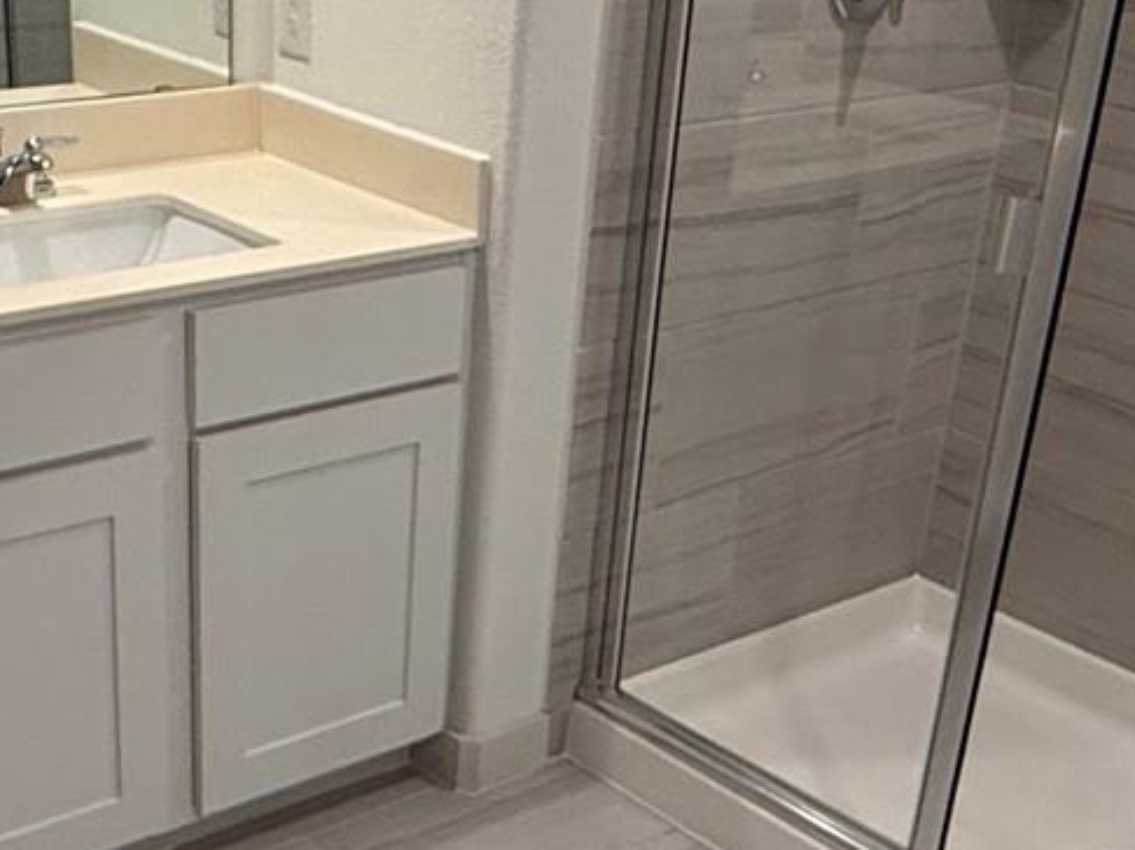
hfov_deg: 32.7
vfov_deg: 24.4
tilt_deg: -27.3
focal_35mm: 59
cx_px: 476
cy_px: 694
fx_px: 1934
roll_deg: -3.4
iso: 200
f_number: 2.2
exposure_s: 1/120
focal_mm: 2.22
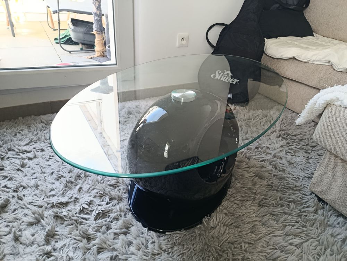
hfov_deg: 71.6
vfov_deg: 56.8
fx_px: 241
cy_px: 130
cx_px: 174
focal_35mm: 24
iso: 750
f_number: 1.7
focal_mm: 5.24
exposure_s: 1/100
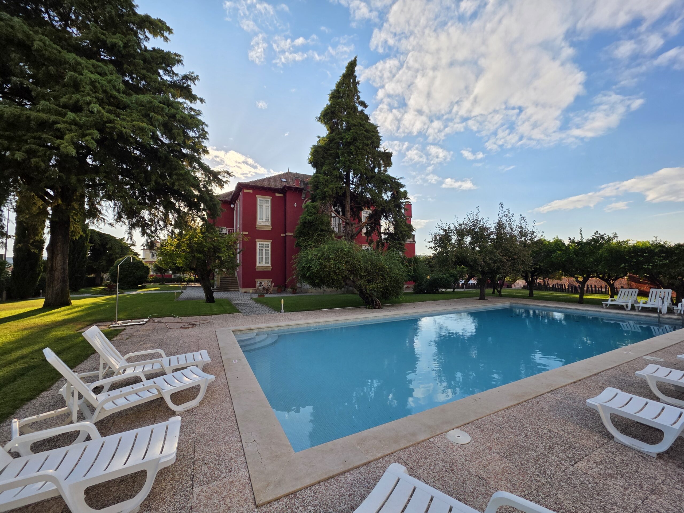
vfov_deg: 89.9
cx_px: 342
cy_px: 256
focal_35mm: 13
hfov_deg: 106.2
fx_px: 257
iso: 40
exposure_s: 1/1449
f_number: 1.9
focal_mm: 2.2
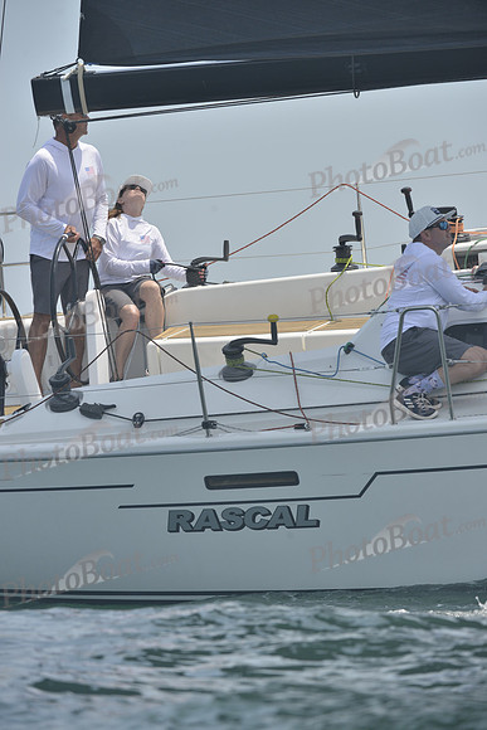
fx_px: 4867
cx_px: 244
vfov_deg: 8.6
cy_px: 365
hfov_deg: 5.7
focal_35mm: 240
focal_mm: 240
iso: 280
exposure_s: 1/1000
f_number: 8
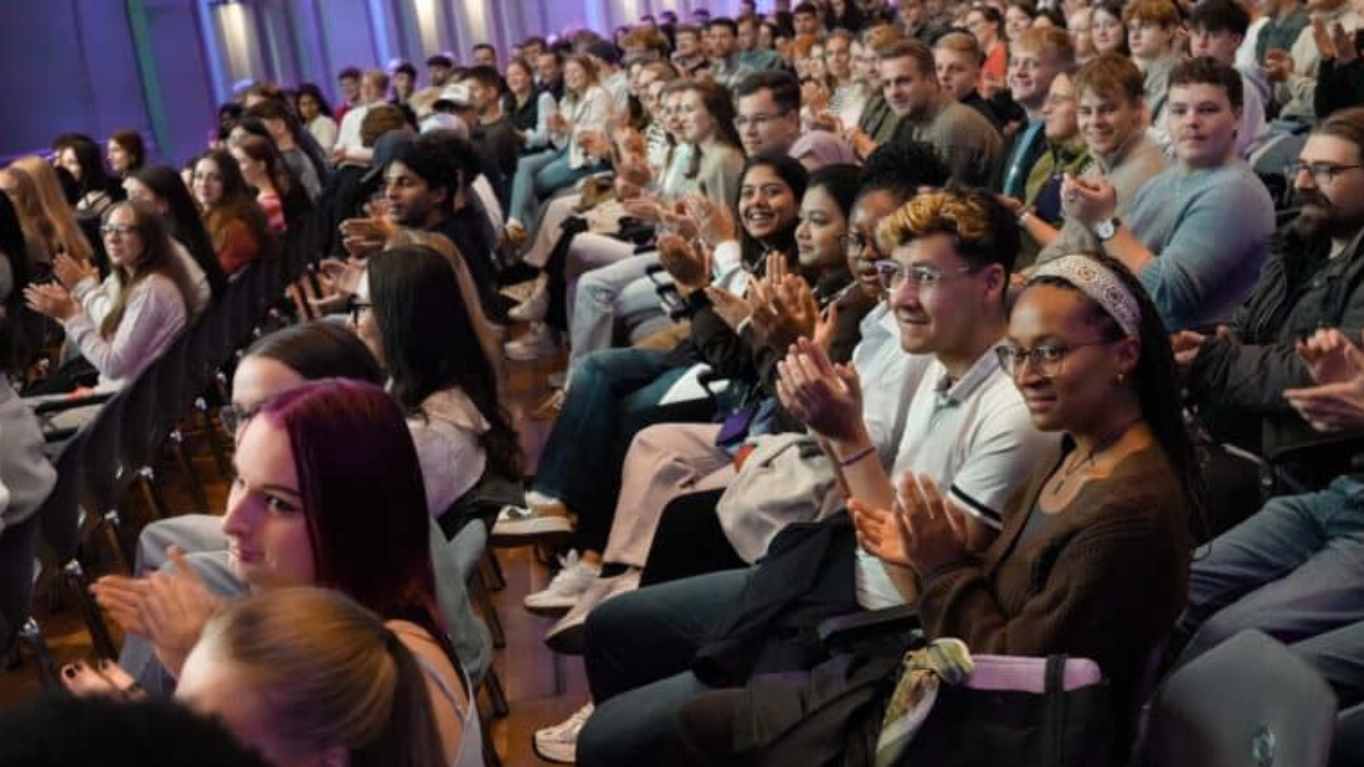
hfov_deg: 39.9
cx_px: 682
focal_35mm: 52
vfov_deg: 23.0
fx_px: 1880
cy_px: 403
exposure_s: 1/80
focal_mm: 33
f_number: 4
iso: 12800
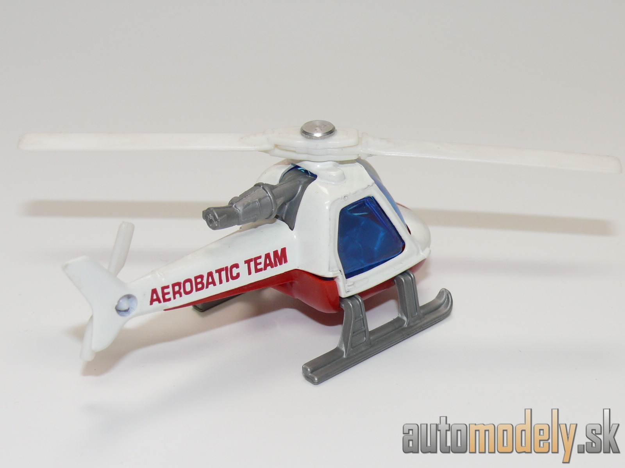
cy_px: 234
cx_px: 312
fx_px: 1336
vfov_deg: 19.9
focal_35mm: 74
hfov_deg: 26.3
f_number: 4
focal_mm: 11.2
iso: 100
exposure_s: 1/30
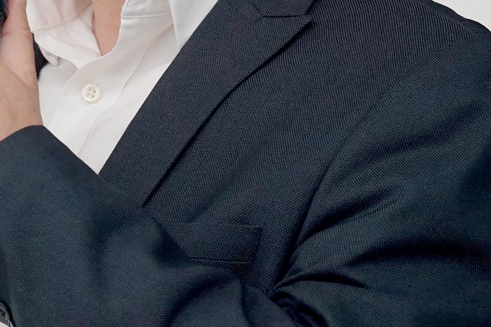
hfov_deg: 3.4
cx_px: -313
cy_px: 48
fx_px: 8115
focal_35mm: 595
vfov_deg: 2.3
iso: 2500
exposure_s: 1/125
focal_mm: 154
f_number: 5
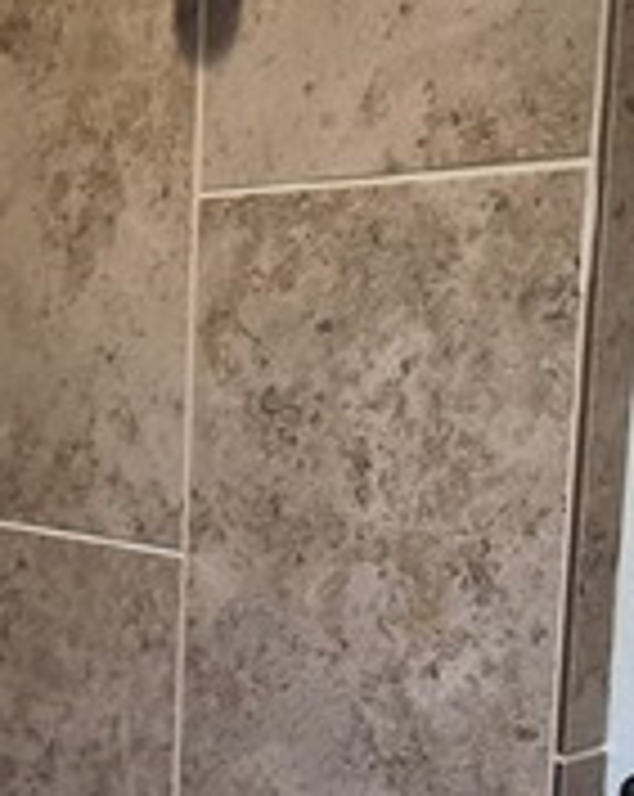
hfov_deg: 29.7
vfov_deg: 39.7
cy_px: 553
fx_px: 1082
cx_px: 679
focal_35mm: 46
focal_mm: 1.74
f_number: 2.2
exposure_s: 1/60
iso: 250
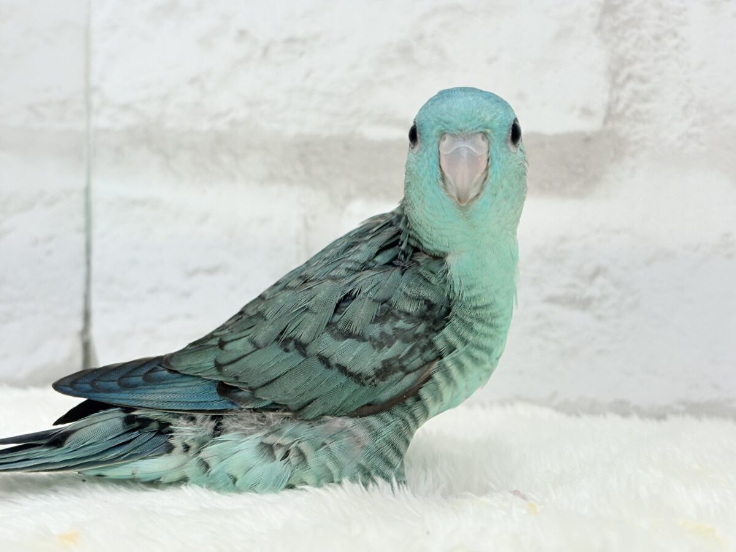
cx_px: 368
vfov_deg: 28.0
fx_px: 1106
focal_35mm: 52
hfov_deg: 36.8
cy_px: 276
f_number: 1.6
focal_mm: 5.96
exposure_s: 1/100
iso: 100
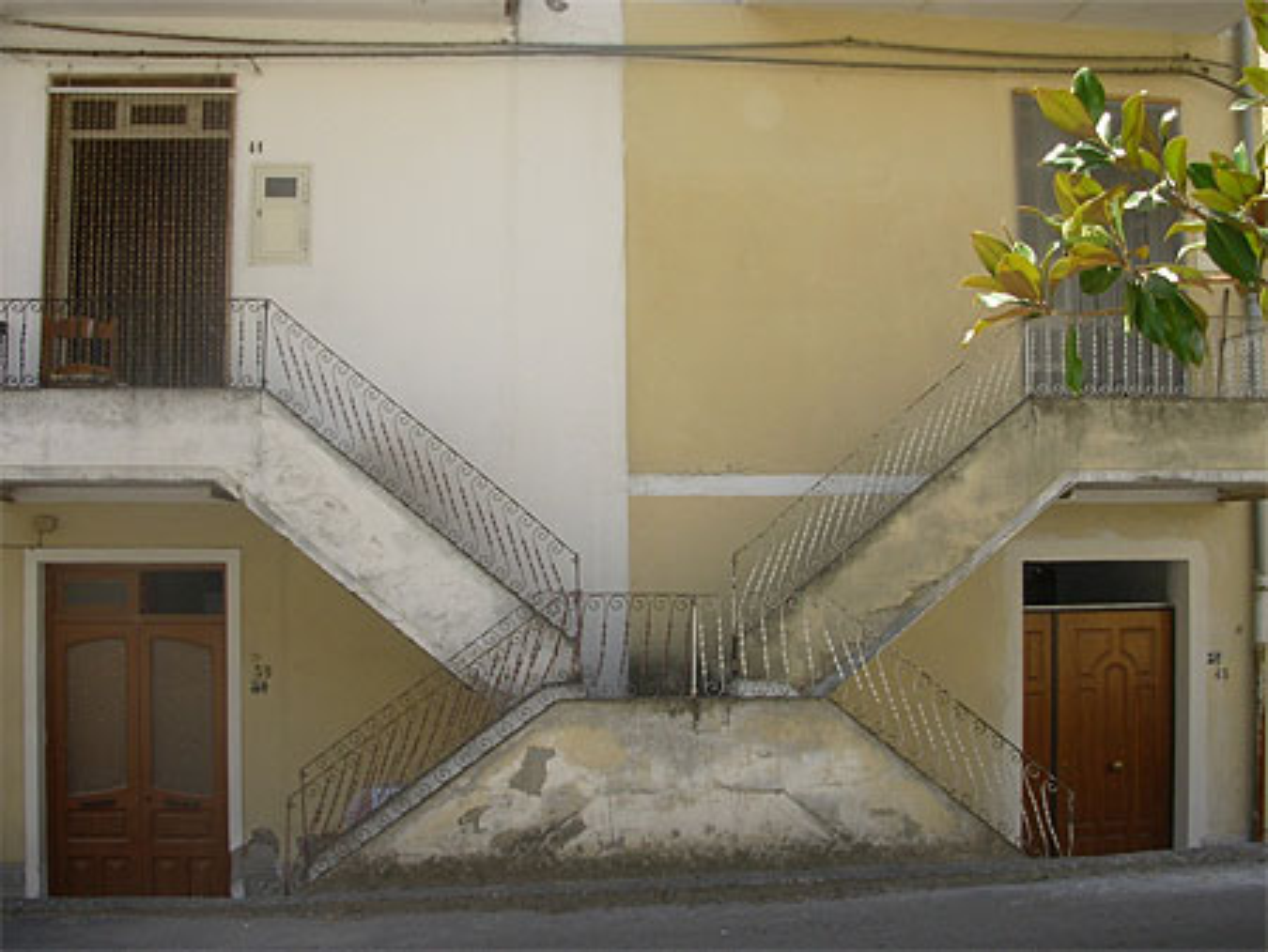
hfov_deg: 49.0
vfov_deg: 37.8
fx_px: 1393
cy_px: 476
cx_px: 634
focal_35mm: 38
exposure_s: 1/443
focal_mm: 6.3
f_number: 2.9
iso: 50
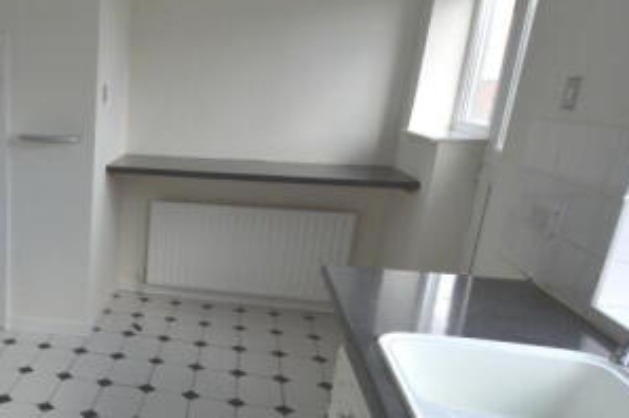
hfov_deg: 48.2
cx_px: 13
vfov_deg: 39.3
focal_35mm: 33
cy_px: 287
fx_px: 576
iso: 400
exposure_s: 1/160
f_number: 6.3
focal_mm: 10
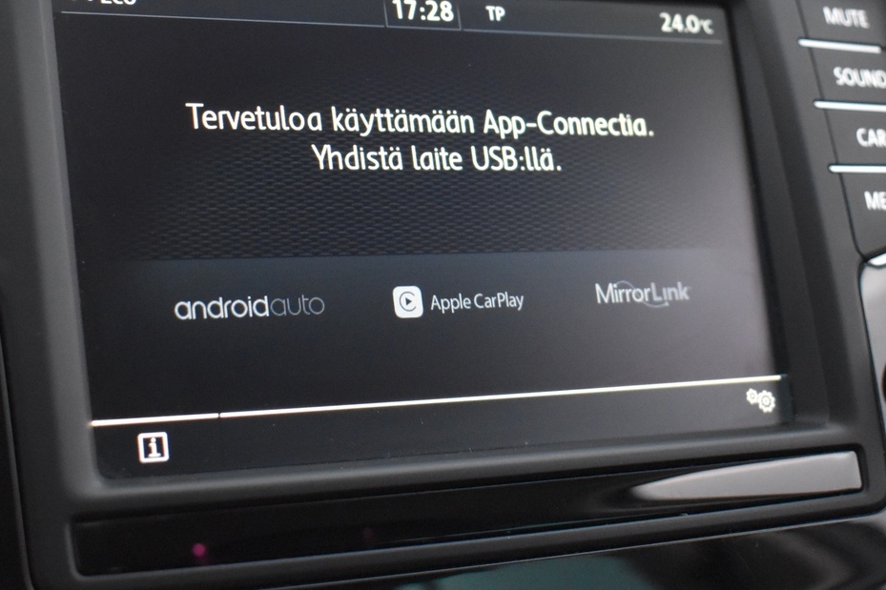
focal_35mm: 68
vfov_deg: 19.9
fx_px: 1673
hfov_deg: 29.6
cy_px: 169
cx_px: 379
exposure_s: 1/30
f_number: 4
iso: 3200
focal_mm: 26
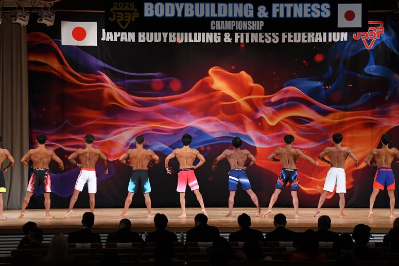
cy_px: 133
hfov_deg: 23.4
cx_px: 200
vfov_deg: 15.7
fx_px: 964
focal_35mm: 87
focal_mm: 58
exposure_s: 1/400
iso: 3200
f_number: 5.6
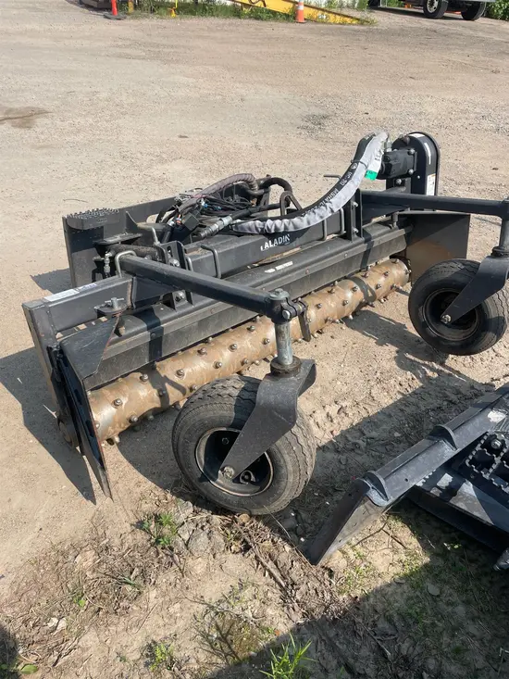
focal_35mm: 26
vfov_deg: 67.3
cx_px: 254
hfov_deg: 53.1
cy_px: 340
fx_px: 510
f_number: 1.6
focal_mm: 4.2
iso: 32
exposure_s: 1/2398
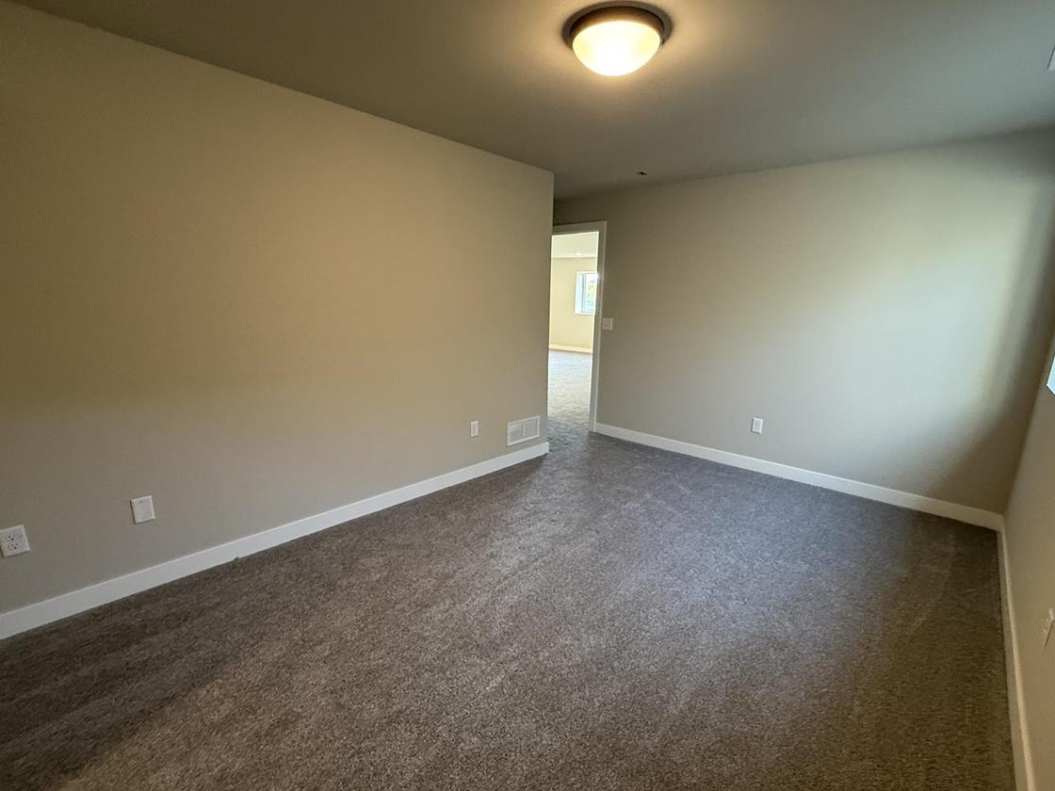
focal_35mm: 16
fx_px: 488
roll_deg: -1.5
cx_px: 543
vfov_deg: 78.1
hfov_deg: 94.5
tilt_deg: -13.0
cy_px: 413
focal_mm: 2.22
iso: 400
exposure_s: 1/120
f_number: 2.2
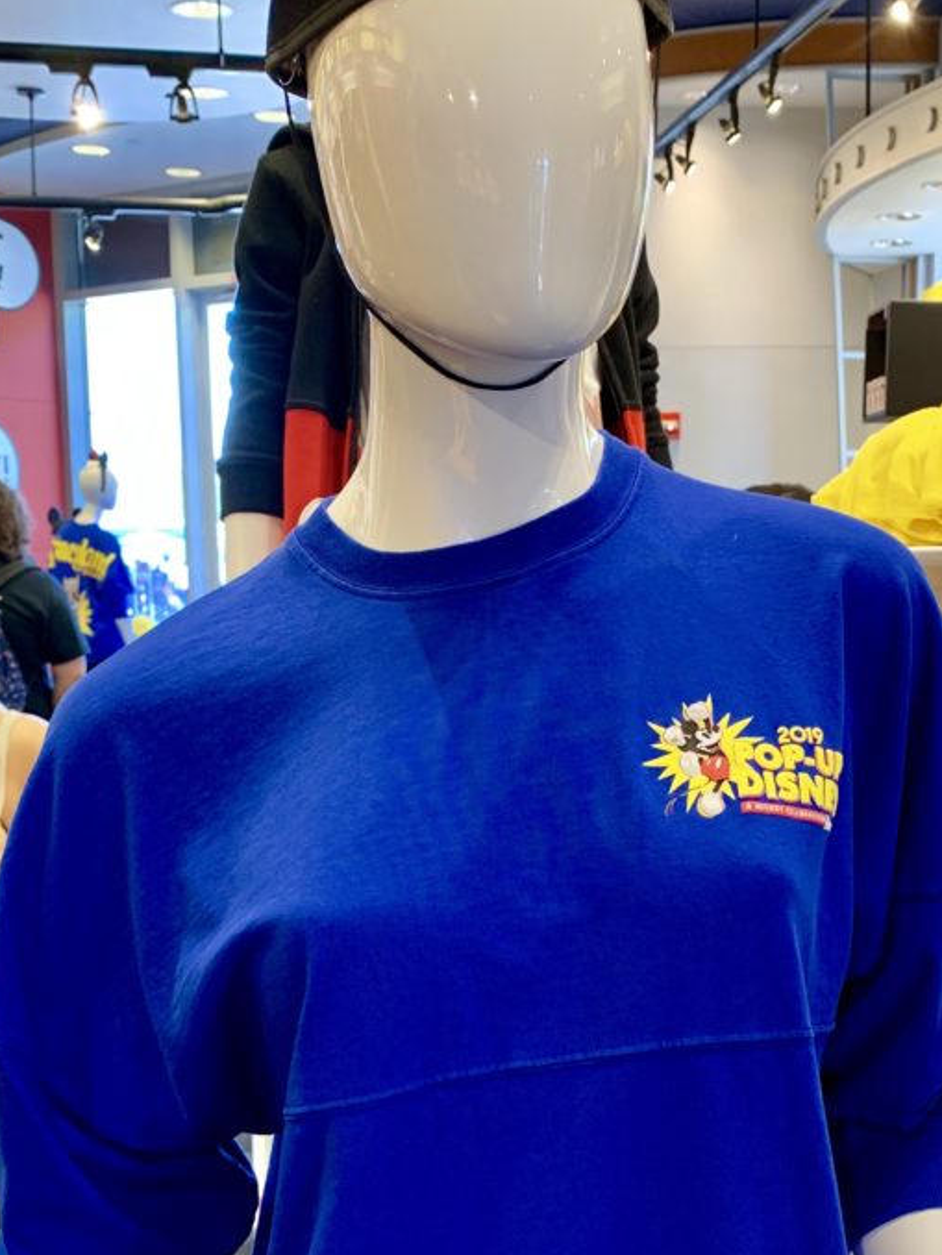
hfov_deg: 31.4
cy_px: 829
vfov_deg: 40.7
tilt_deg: -7.6
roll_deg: -0.2
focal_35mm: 46
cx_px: 576
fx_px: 1668
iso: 100
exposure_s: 1/60
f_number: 1.8
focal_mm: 4.25
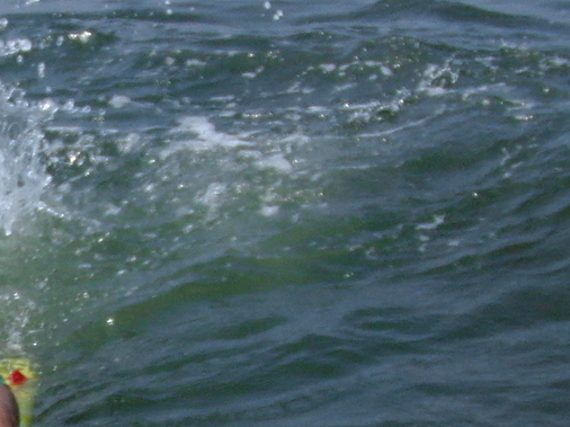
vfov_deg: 12.5
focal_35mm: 117
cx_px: -69
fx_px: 1926
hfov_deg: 16.3
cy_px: 424
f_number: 3.6
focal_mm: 6.42
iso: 100
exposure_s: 1/2000
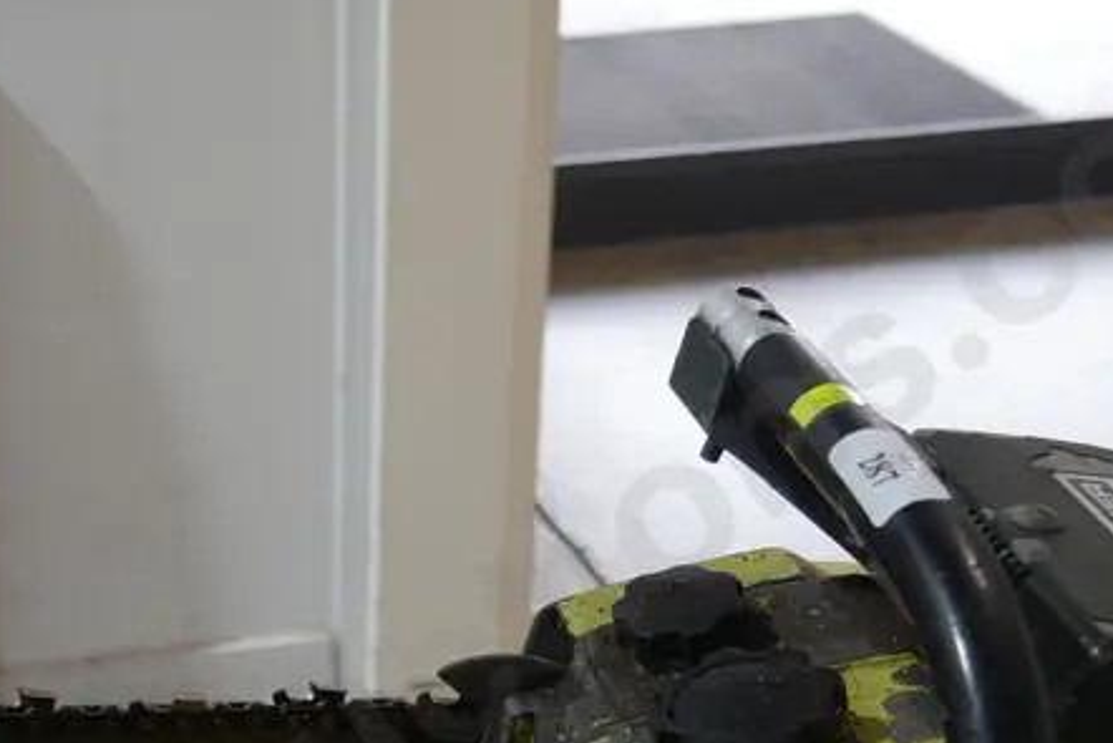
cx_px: 373
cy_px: 747
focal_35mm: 82
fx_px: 2536
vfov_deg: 16.3
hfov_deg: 24.6
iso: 400
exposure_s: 1/60
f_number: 4
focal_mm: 17
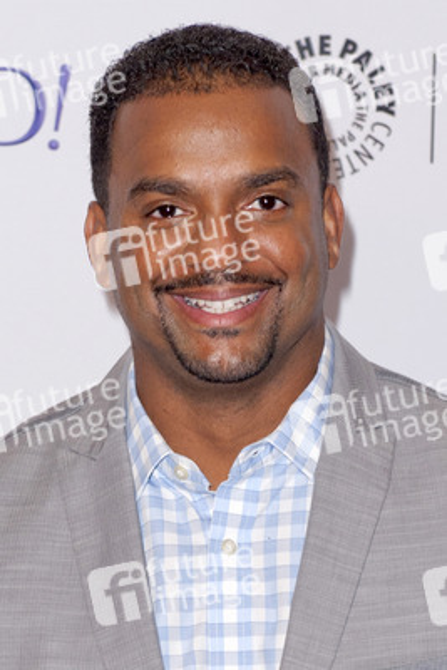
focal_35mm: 70
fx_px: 1303
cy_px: 335
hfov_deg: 19.5
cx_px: 224
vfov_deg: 28.8
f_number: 4.5
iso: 640
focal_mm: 70
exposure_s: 1/400
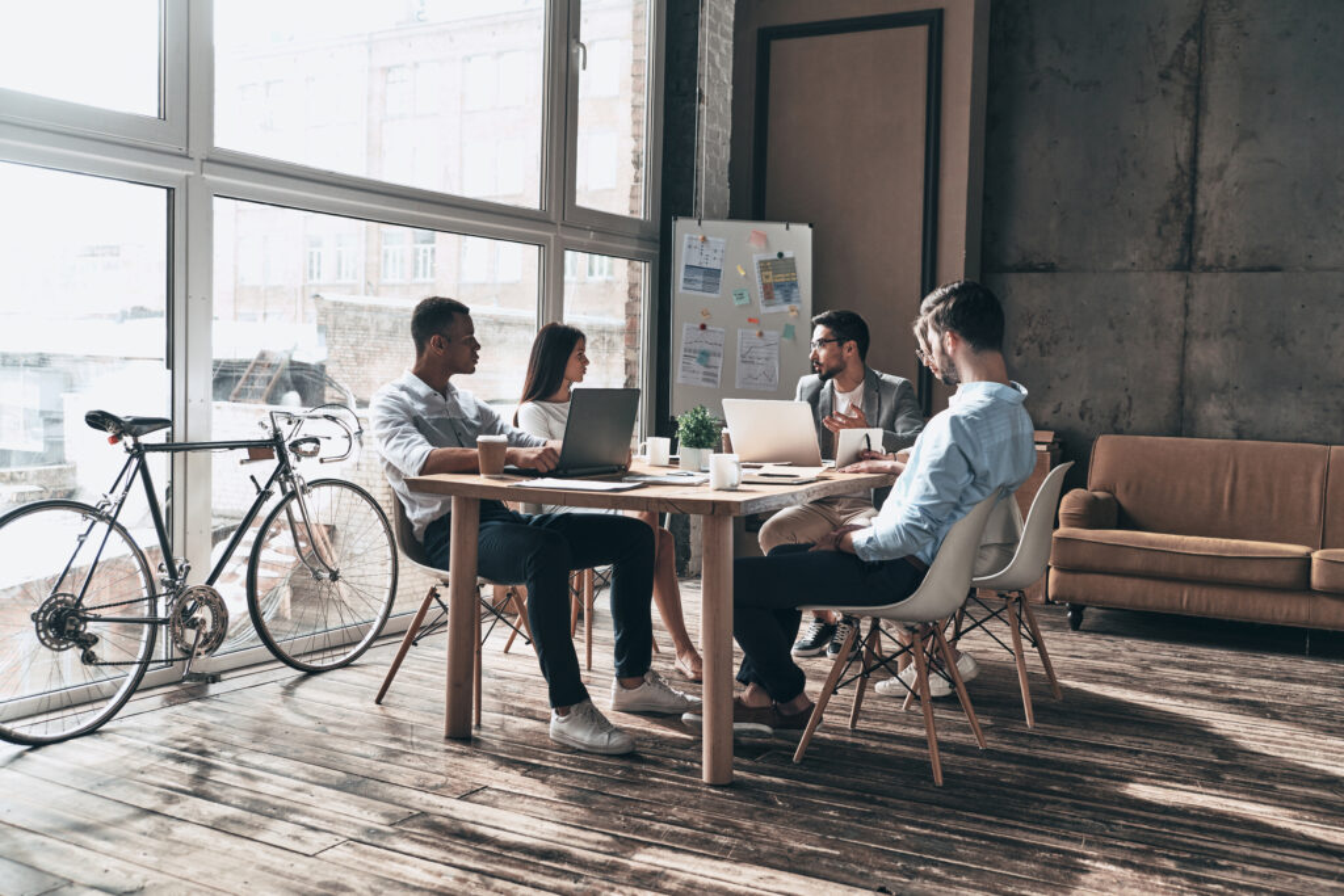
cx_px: 672
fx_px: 1307
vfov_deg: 37.9
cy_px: 448
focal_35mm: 35
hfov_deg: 54.4
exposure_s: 1/200
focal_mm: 35
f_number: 3.5
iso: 320
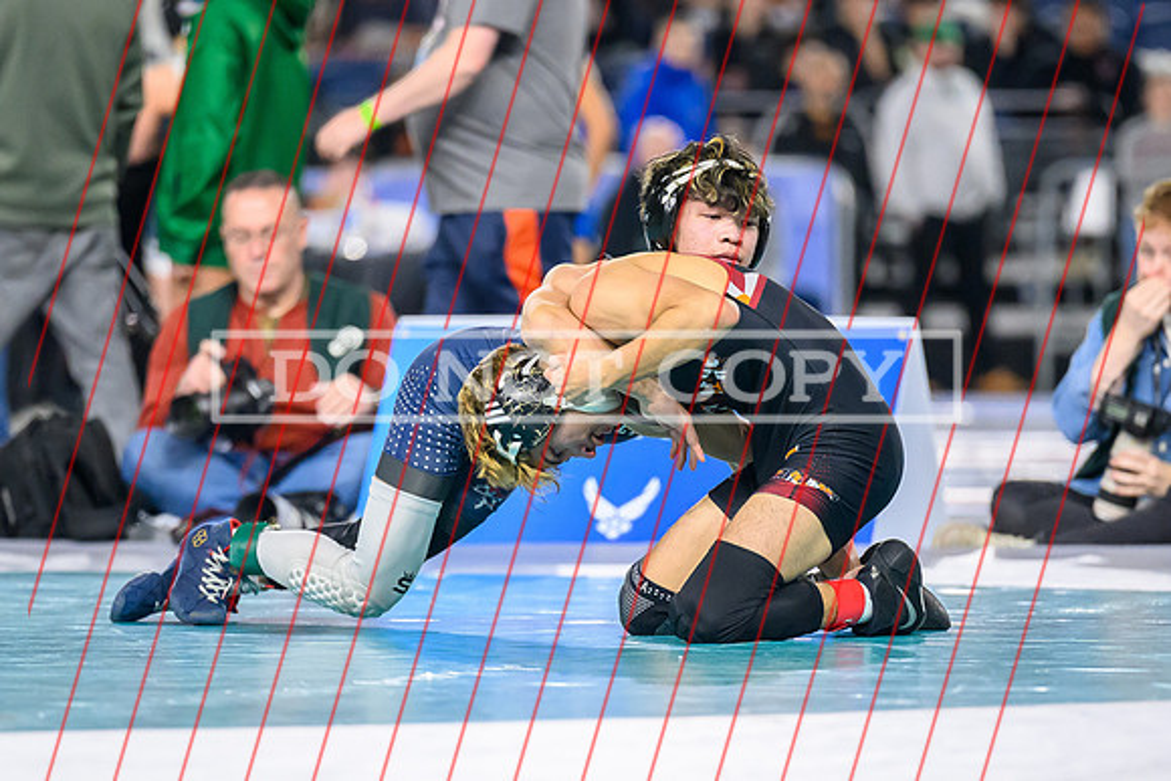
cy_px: 488
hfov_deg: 5.7
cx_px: 505
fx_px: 11822
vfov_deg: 3.8
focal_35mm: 363
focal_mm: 200
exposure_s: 1/1000
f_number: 2.8
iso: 3200
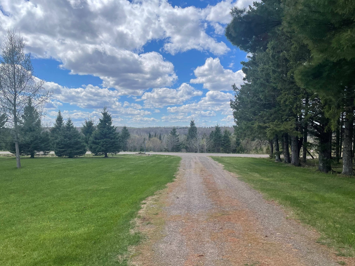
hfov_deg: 58.3
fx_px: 318
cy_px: 148
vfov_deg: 45.4
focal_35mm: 31
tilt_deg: -4.0
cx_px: 190
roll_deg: +1.5
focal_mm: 4.2
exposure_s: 1/3731
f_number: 1.6
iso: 32
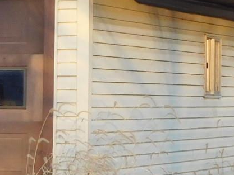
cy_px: 75
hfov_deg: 7.7
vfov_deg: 6.1
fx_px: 1657
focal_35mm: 245
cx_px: -226
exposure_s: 1/80
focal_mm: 8
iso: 125
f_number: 3.7
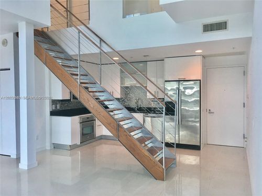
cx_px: 131
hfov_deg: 61.7
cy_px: 98
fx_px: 219
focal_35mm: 29
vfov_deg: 48.2
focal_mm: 4.15
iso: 32
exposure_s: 1/30
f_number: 2.2
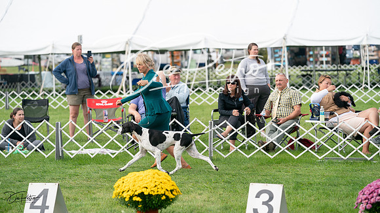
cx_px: 190
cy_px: 106
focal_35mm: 128
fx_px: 1287
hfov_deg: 16.8
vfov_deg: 9.5
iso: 250
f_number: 3.5
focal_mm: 122
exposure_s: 1/1600
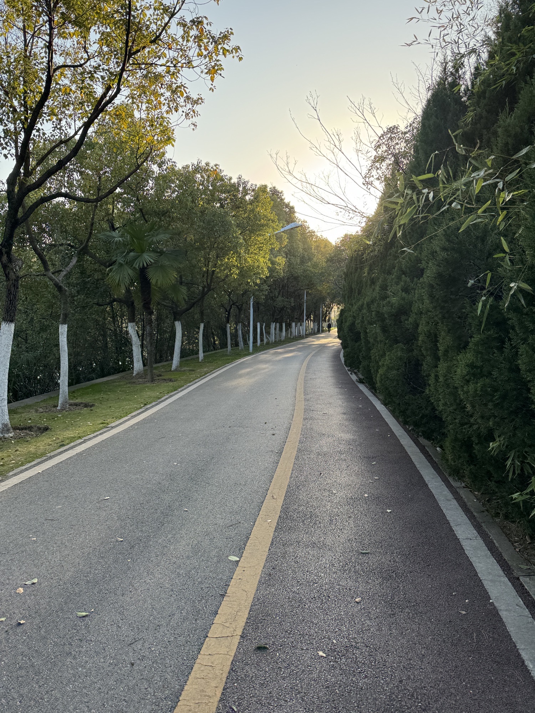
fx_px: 495
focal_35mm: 24
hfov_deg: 56.8
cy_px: 356
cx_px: 268
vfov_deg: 71.6
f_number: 1.78
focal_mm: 6.76
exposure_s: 1/812
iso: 80
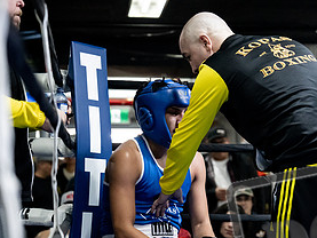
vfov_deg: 10.5
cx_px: 229
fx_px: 1292
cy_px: 202
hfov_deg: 13.9
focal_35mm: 141
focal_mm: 70
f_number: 2.8
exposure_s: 1/1000
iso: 8000
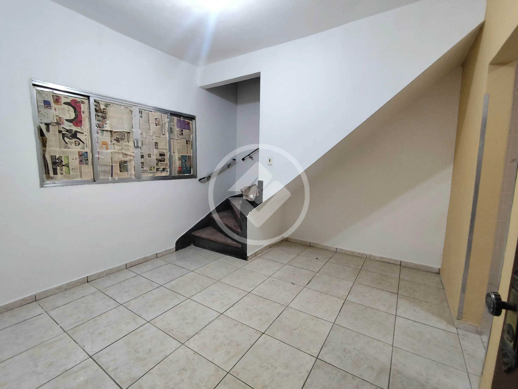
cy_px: 194
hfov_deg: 94.5
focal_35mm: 16
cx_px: 259
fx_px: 240
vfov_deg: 78.2
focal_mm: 1.65
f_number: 2.2
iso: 400
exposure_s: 1/60
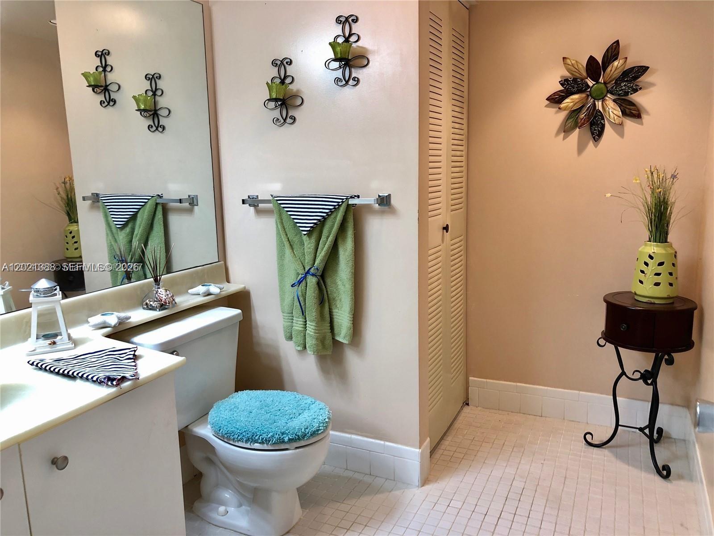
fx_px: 578
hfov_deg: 63.4
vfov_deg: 49.7
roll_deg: +0.7
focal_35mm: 28
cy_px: 268
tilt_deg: -10.0
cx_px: 357
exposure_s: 1/24
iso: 40
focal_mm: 4
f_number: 1.8
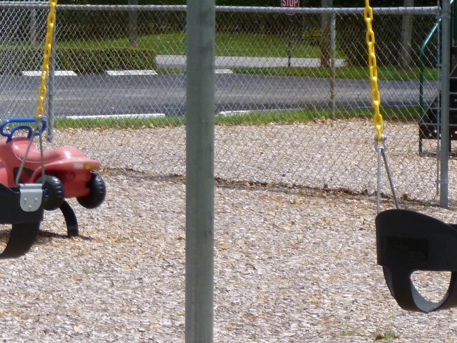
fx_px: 2284
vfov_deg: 8.5
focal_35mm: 173
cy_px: -3
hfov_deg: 11.1
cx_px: -138
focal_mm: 10.7
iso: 100
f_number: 4.3
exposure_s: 1/500
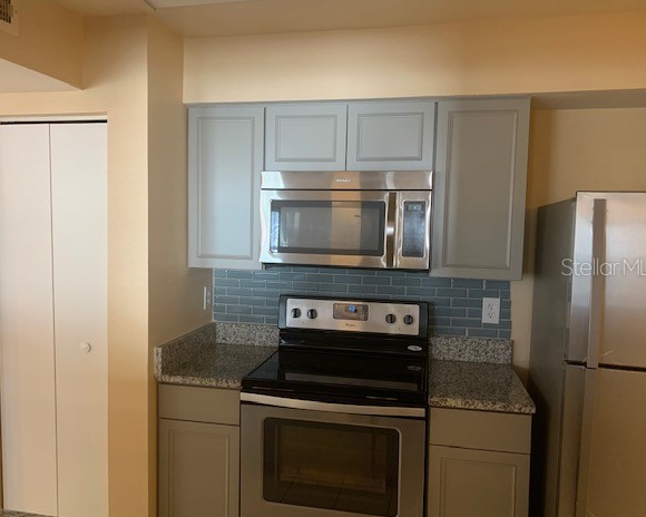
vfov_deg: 51.5
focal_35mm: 28
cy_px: 266
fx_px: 535
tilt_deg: -4.1
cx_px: 310
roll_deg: -0.1
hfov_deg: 62.2
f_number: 1.8
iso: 320
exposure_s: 1/40
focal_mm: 4.25
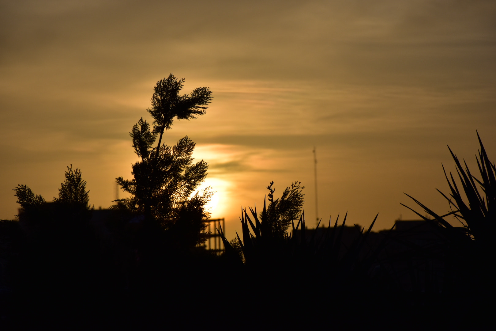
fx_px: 2893
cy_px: 166
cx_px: 248
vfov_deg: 6.5
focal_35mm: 210
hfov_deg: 9.8
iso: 200
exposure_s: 1/1600
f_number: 9
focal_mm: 140
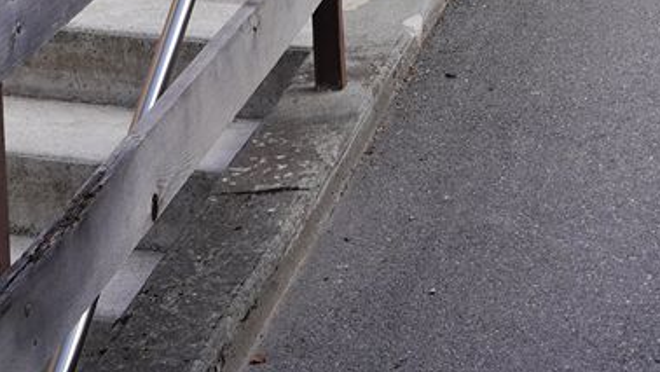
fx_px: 2329
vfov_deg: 7.9
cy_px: -753
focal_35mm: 133
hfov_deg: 15.7
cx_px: 739
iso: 100
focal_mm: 24
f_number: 8
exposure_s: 1/100
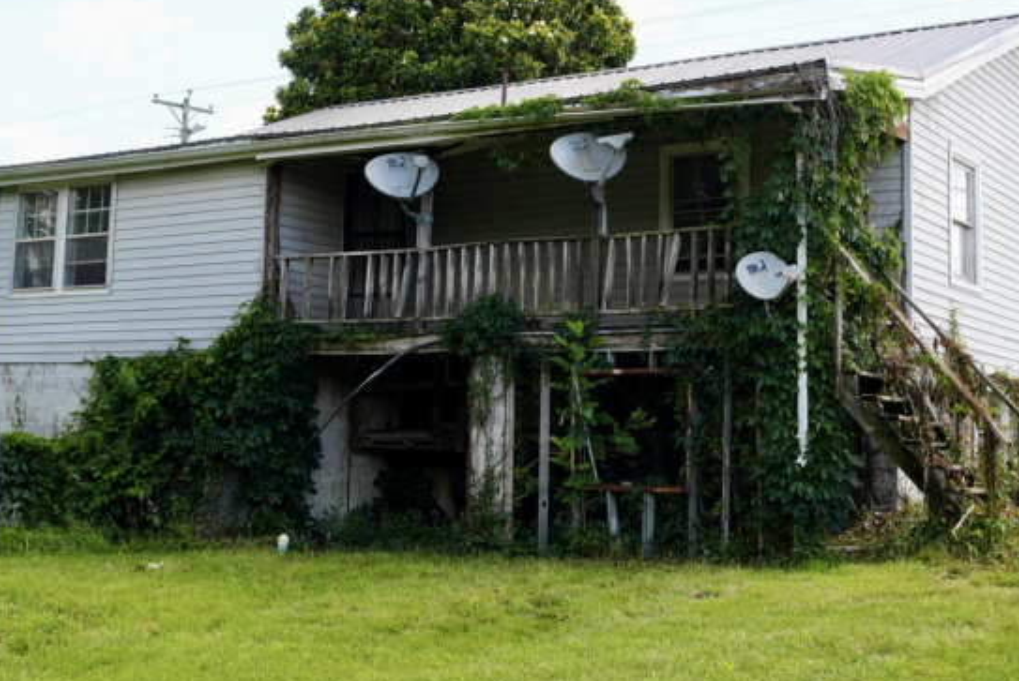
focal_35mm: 52
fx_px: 1464
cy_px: 336
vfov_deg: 26.2
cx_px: 535
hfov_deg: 38.4
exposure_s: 1/100
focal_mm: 25
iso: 100
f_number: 5.6
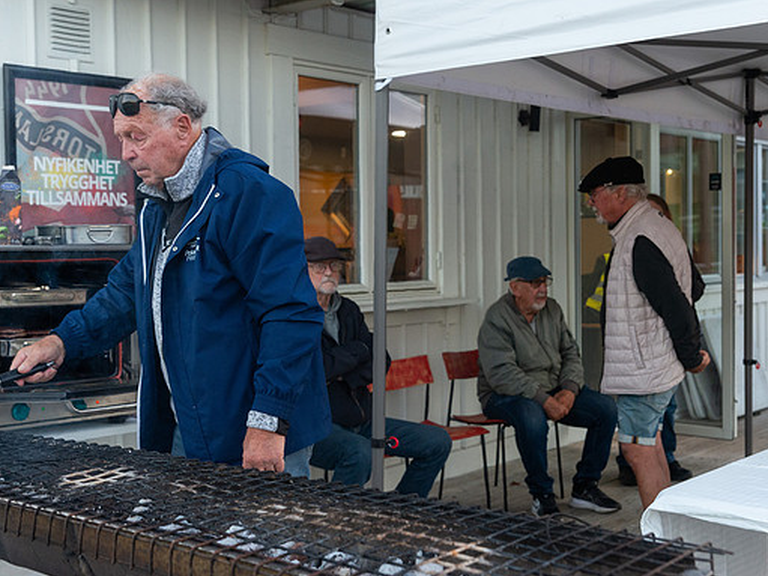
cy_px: 290
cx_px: 350
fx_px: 1065
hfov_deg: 39.6
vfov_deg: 30.3
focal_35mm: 48
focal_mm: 44
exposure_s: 1/250
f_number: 4
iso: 2800
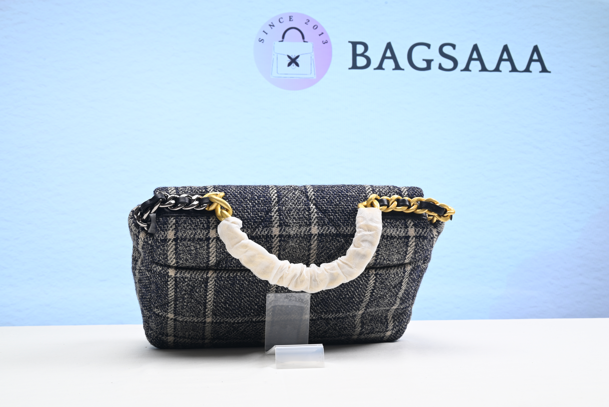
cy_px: 204
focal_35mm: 44
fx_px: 745
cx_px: 304
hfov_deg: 44.5
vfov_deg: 30.5
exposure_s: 1/2
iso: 100
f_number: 16
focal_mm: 44
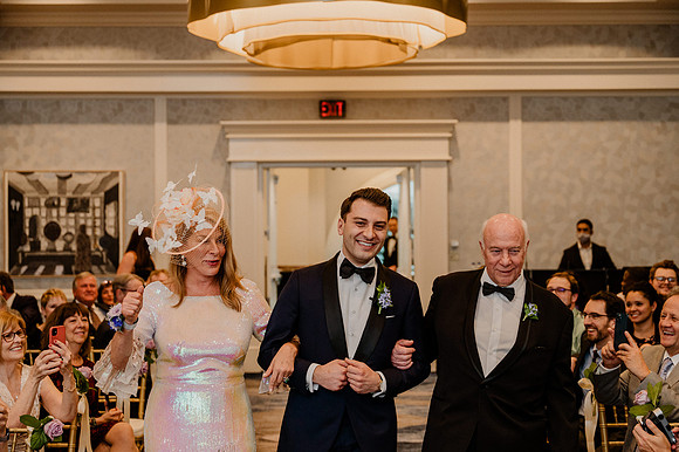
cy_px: 226
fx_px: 1078
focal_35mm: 57
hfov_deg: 35.0
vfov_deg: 23.7
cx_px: 340
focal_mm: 56
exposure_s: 1/160
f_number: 3.2
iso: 1600
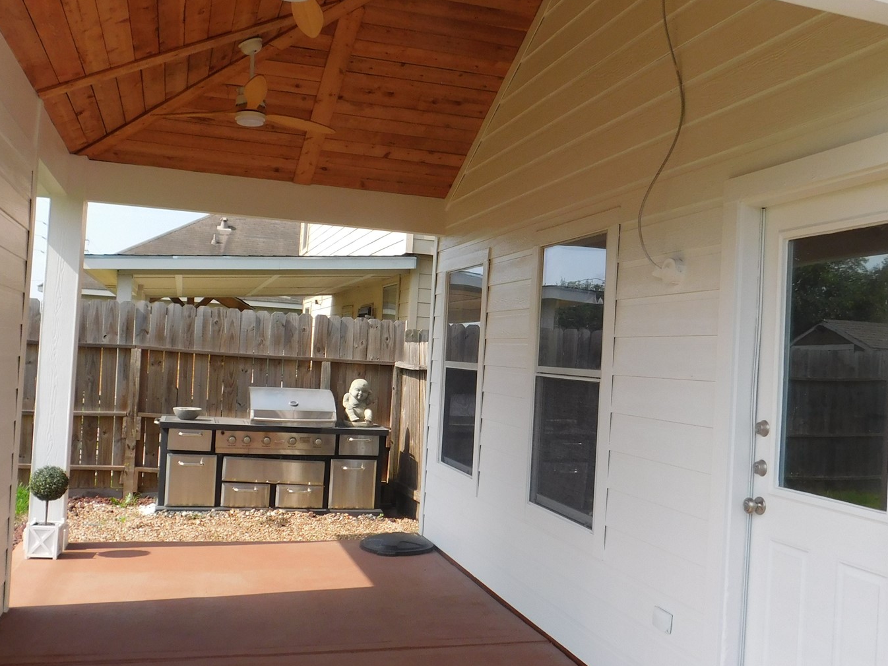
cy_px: 334
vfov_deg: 40.7
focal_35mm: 35
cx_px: 437
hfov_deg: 52.6
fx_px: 898
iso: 125
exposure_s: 1/1000
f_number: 3
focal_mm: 4
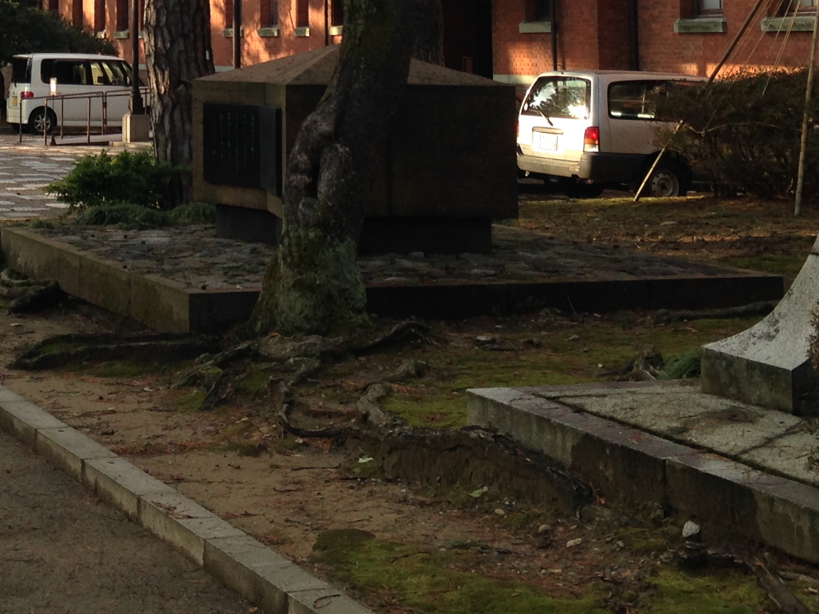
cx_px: 101
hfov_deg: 23.0
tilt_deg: +5.4
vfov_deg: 17.1
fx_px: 1963
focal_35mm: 83
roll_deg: -1.5
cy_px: -104
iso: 50
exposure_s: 1/276
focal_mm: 4.12
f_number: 2.4
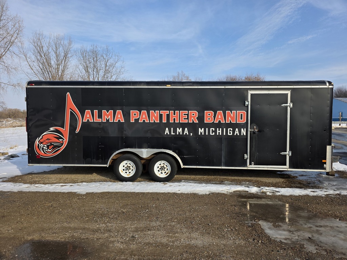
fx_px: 231
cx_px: 174
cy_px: 130
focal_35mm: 23
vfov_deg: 58.9
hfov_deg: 73.9
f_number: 1.7
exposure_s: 1/5447
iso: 80
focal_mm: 6.3
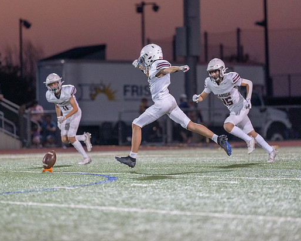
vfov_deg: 6.1
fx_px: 2253
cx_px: 149
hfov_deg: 7.6
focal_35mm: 253
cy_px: 118
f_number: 2.8
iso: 1250
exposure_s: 1/1000
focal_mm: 200
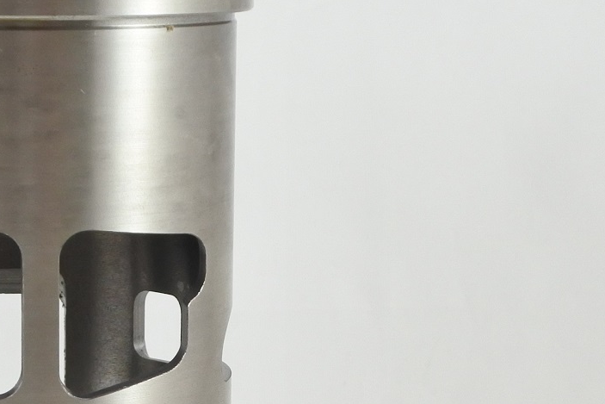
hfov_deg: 19.8
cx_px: -4
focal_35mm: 100
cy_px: 392
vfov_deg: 13.5
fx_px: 1681
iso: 500
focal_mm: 14.7
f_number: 4.2
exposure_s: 1/125
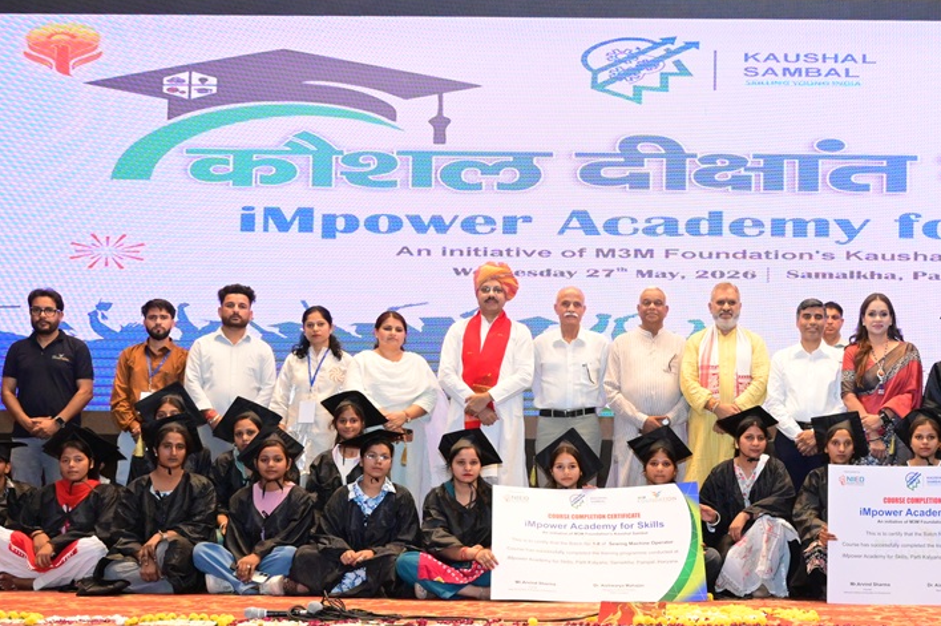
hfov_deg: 34.4
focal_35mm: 56
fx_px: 1463
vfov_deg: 24.0
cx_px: 776
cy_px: 440
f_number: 6.3
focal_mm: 24
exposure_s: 1/160
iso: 4000
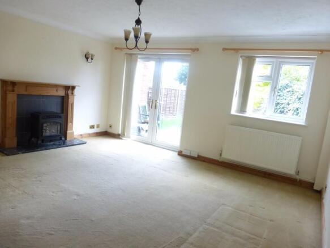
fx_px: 229
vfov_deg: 56.8
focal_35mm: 24
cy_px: 124
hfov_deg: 71.6
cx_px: 165
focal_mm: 4.3
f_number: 3.3
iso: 320
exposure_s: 1/60
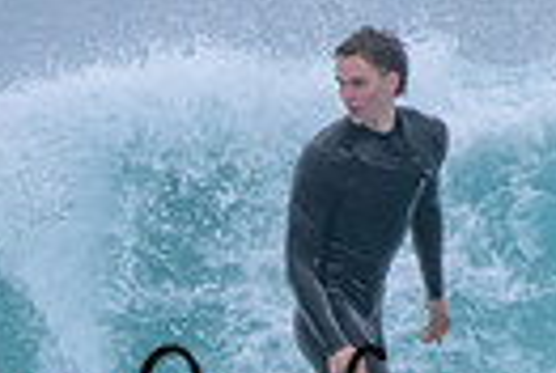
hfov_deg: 0.5
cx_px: 323
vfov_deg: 0.3
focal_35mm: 4412
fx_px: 68296
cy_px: 375
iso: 1400
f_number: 11
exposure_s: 1/2000
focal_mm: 1000
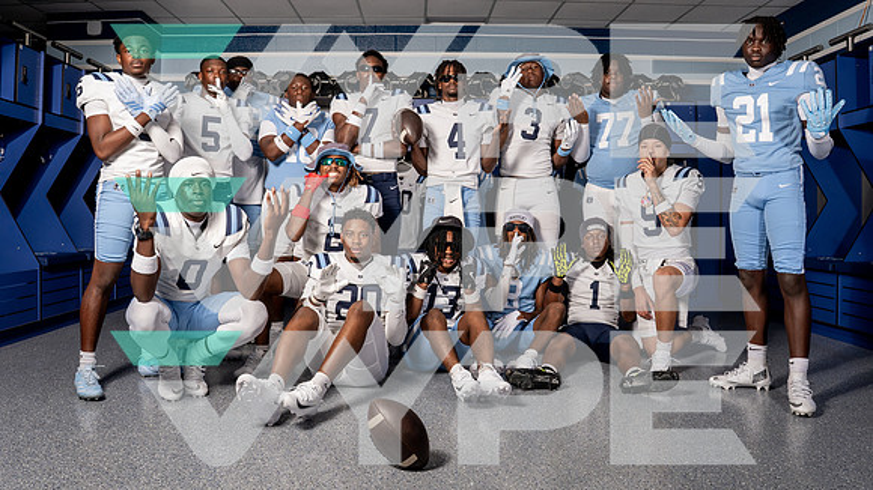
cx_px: 407
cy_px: 200
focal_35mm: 30
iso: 400
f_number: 8
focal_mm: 24
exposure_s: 1/250
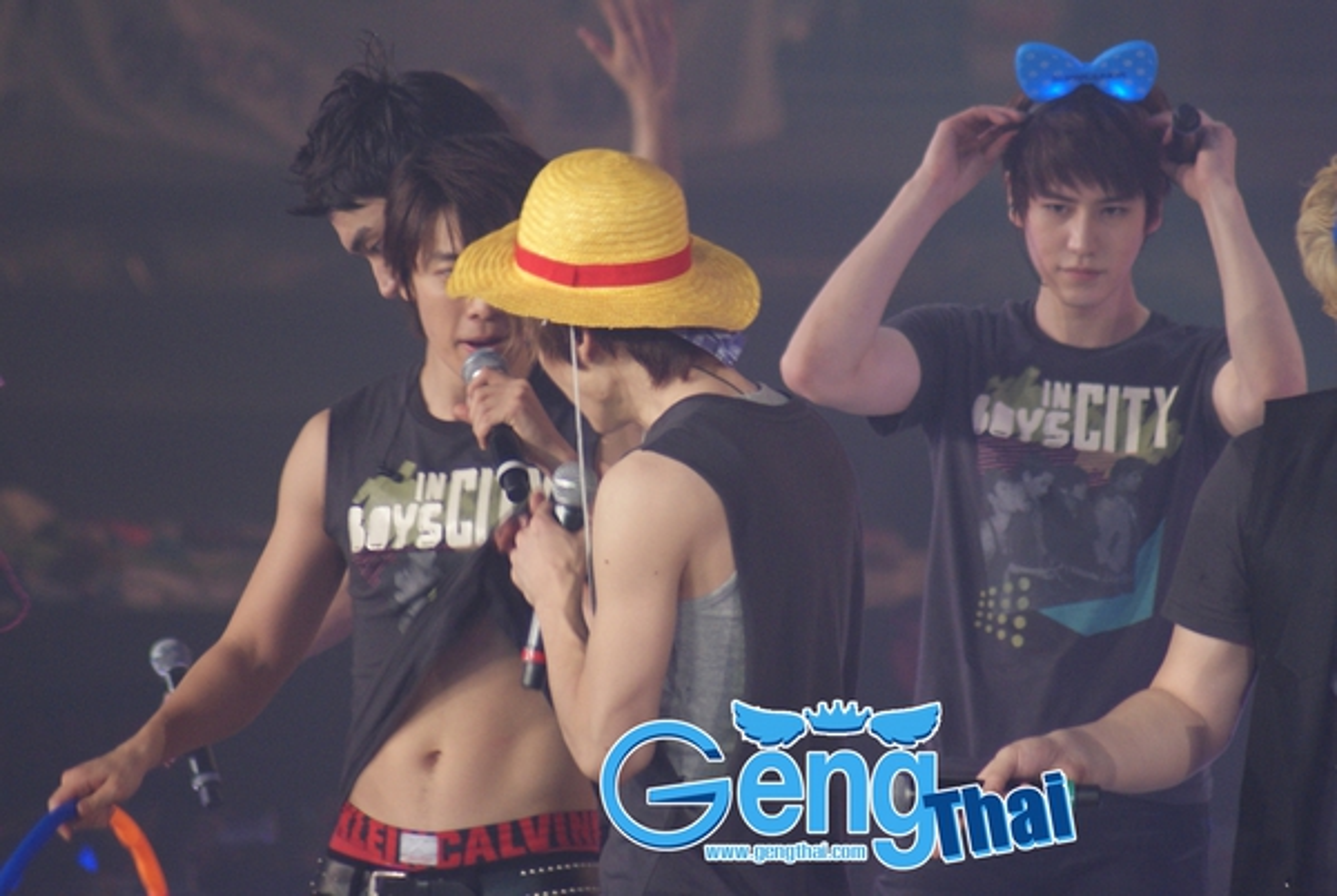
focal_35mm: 450
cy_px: 448
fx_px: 16737
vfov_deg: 3.1
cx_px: 668
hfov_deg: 4.6
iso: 400
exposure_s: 1/60
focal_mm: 300
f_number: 5.6
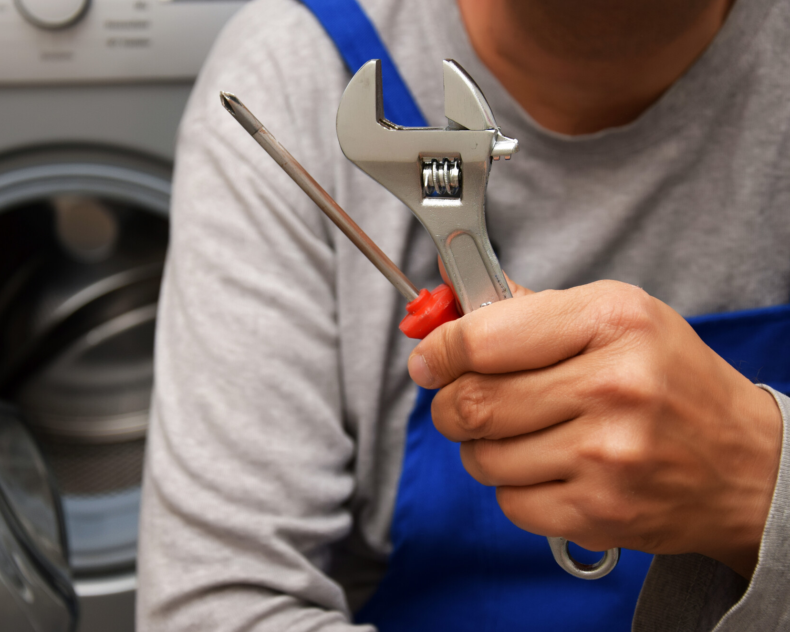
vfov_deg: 22.5
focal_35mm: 68
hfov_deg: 27.9
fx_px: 1590
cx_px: 331
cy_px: 317
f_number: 4.8
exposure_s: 1/60
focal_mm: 40
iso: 200
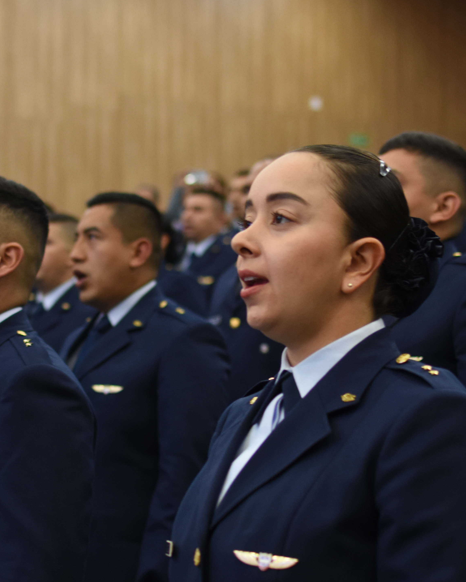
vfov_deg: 18.6
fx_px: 1775
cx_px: 146
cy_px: 348
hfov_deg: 14.9
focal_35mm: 103
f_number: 2.2
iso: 640
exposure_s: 1/100
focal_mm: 35
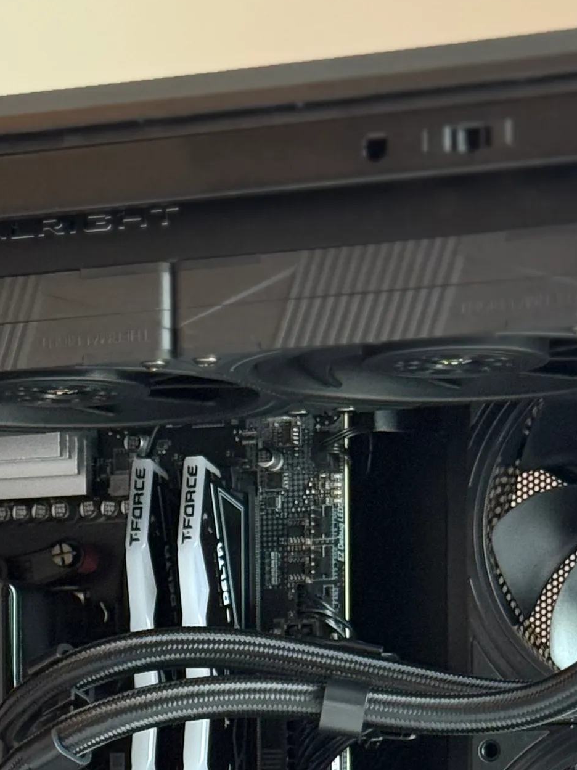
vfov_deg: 12.5
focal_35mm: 155
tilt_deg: +0.7
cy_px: 919
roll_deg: -1.1
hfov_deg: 9.5
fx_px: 3447
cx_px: 131
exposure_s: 1/40
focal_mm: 6.76
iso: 200
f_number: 1.78
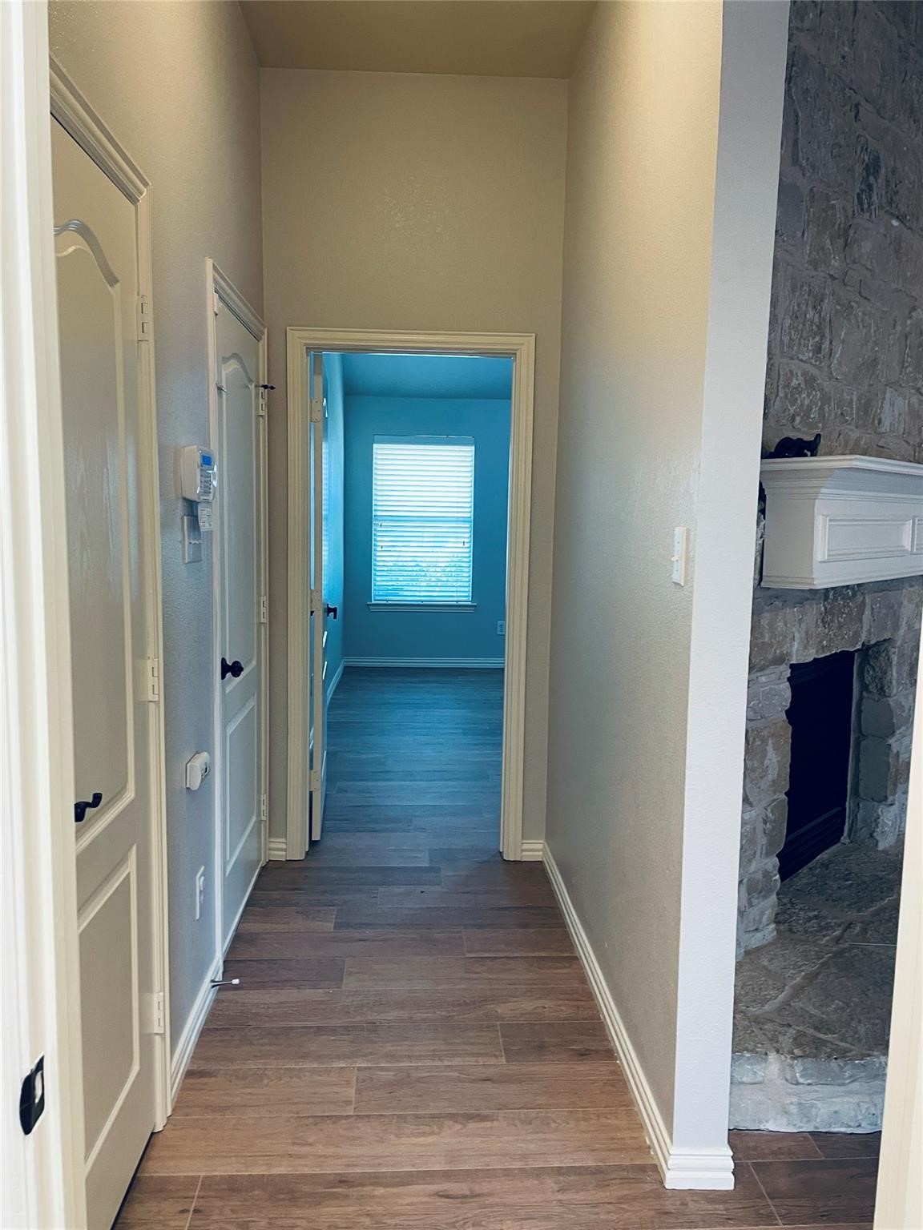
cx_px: 462
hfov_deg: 53.1
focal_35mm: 26
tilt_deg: -6.4
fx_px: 924
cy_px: 615
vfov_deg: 67.3
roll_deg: -1.8
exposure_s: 1/60
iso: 160
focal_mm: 4.2
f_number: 1.6
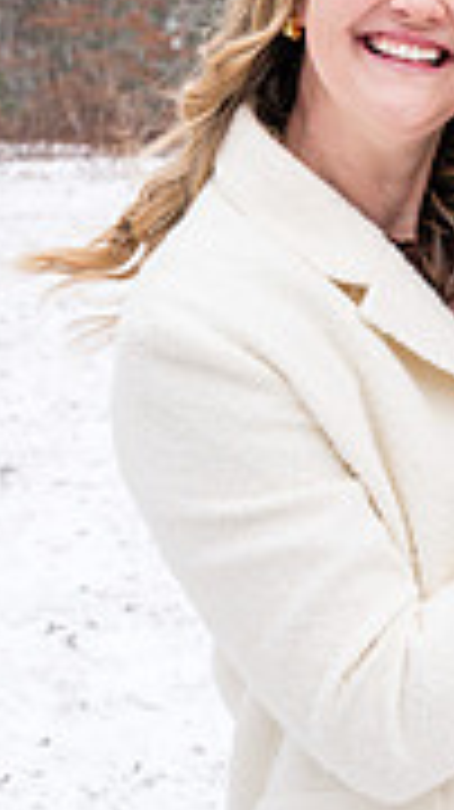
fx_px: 2702
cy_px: 184
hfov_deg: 9.5
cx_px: 566
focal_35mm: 126
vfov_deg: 16.9
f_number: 8
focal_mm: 48
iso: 1000
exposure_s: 1/250
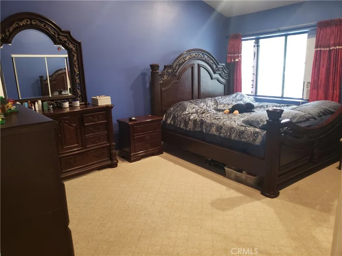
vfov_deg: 53.1
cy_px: 128
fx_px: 257
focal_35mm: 26
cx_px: 171
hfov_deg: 67.3
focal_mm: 4.3
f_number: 1.5
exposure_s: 1/24
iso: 250
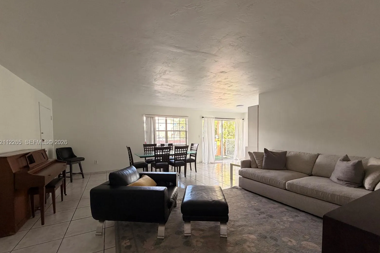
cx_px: 187
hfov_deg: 100.4
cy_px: 143
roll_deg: +1.1
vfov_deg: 77.0
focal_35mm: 15
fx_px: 158
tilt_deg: -4.2
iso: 160
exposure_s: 1/121
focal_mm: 2.22
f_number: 2.2
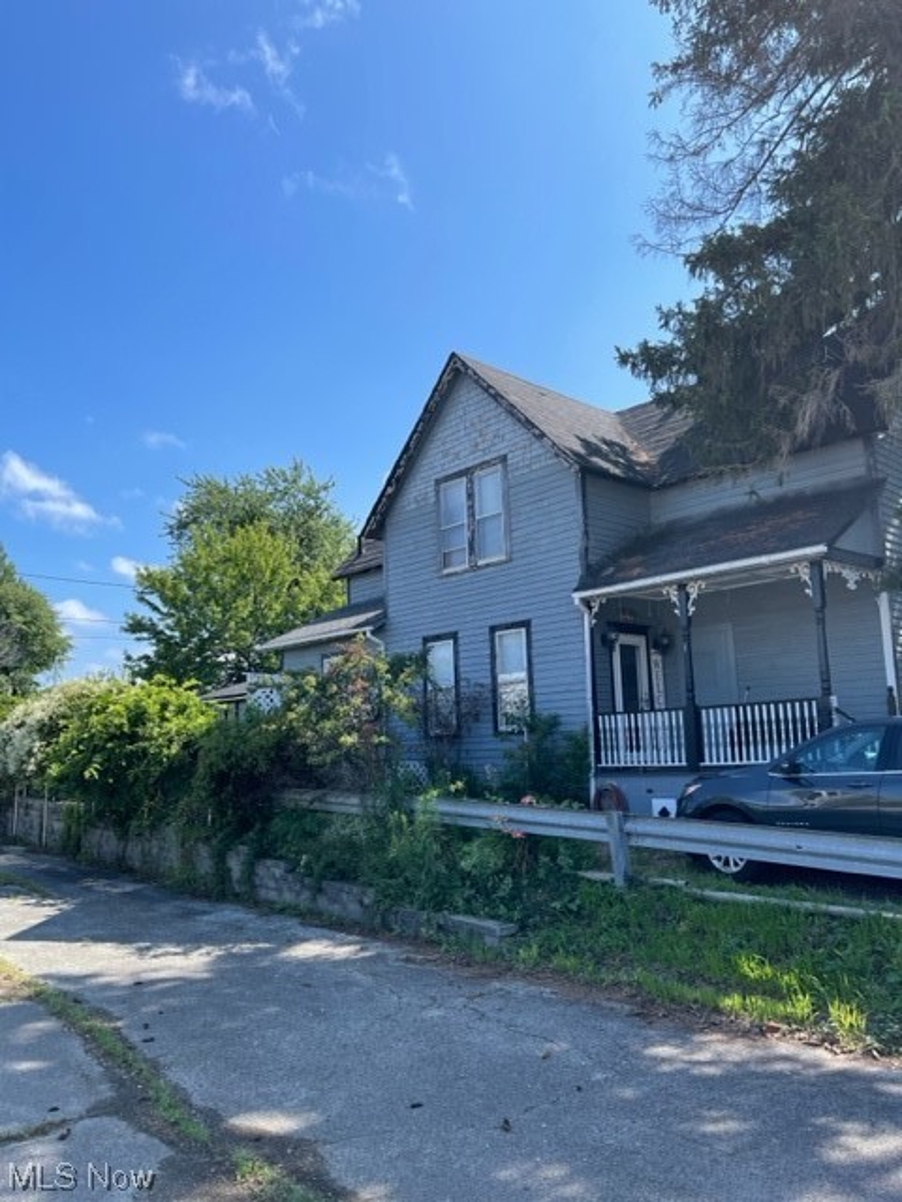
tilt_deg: +7.9
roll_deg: +1.8
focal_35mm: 26
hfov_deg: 53.1
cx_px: 451
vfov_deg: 67.3
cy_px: 601
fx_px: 903
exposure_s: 1/2288
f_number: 1.6
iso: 32
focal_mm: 5.1
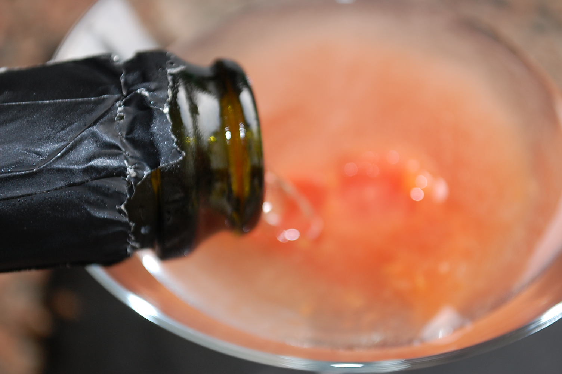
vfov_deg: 16.5
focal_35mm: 82
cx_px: 281
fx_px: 1287
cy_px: 187
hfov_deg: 24.6
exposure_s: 1/60
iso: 400
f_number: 5.6
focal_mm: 55
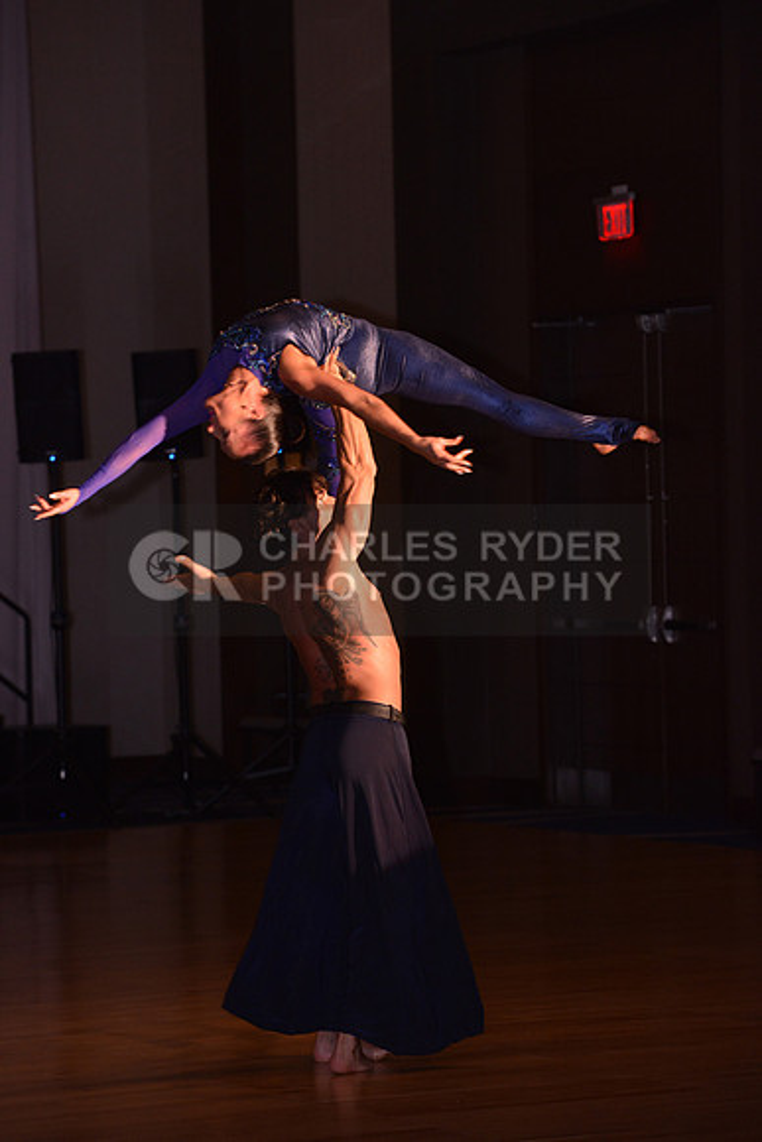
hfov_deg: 9.5
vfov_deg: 14.2
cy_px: 571
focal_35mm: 145
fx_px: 4601
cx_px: 381
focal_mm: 145
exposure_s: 1/250
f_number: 5.6
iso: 1600
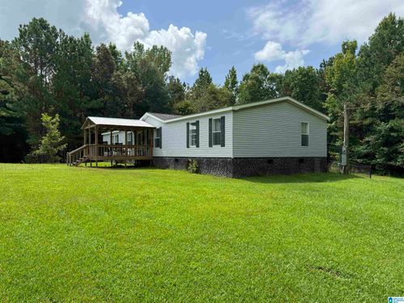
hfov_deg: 71.6
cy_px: 152
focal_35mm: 24
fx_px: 280
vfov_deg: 56.8
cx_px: 202
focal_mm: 6.76
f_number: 1.78
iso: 80
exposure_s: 1/3597
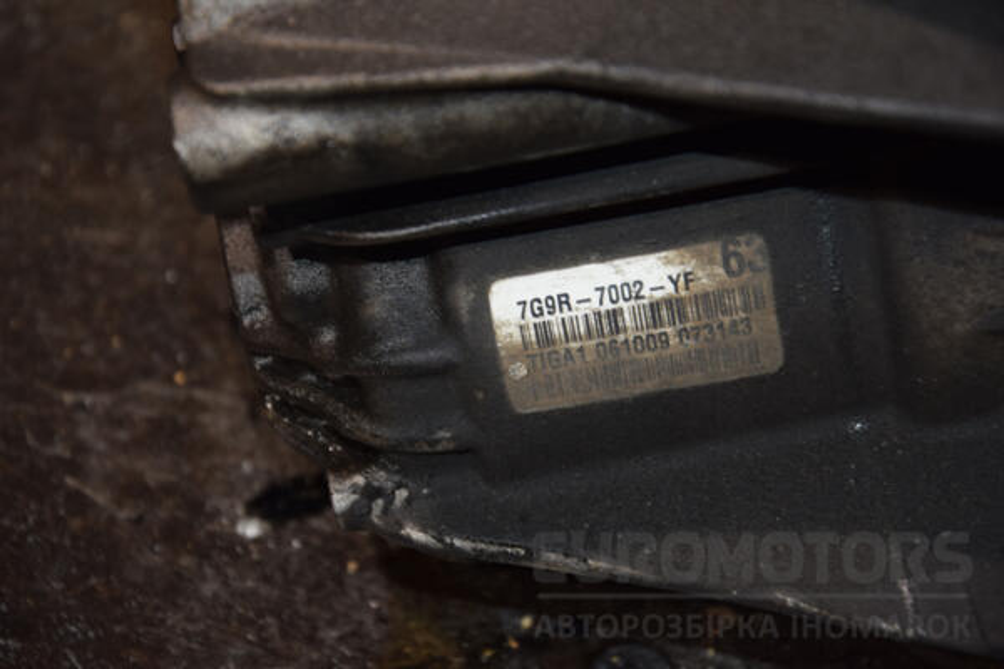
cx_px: 502
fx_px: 3346
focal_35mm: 120
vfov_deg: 11.4
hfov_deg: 17.1
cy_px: 334
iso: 800
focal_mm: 80
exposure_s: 1/60
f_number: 5.3
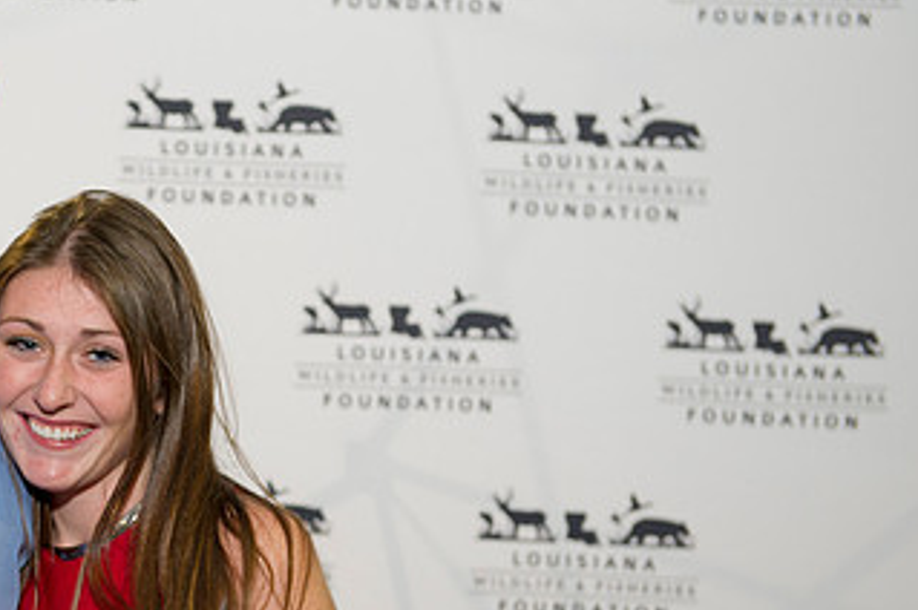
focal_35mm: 100
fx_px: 2547
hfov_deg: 20.1
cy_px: 409
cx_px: 106
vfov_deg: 13.6
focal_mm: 55
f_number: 3.5
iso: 800
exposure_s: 1/125
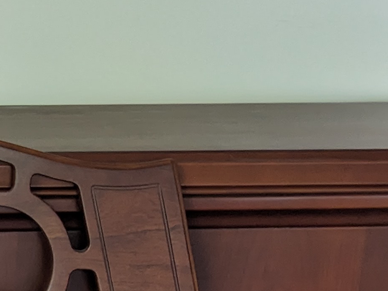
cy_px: 593
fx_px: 1322
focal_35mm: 118
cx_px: -197
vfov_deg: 11.3
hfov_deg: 15.4
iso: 144
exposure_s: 1/24
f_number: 1.73
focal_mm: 4.38
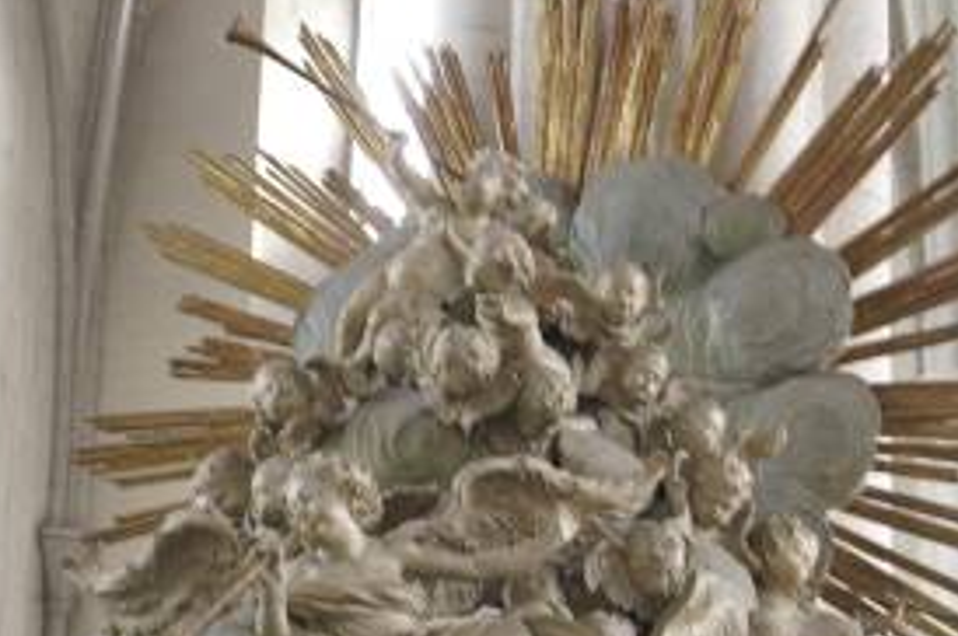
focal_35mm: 164
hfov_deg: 12.5
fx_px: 4359
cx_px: 503
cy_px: 428
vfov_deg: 8.3
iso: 100
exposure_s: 1/4
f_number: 5.6
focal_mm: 50
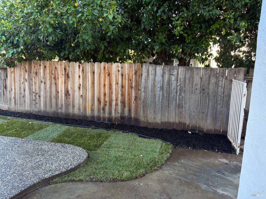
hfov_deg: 67.3
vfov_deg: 53.1
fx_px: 200
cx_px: 133
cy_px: 100
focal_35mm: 26
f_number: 1.6
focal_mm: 5.96
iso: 125
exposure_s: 1/228
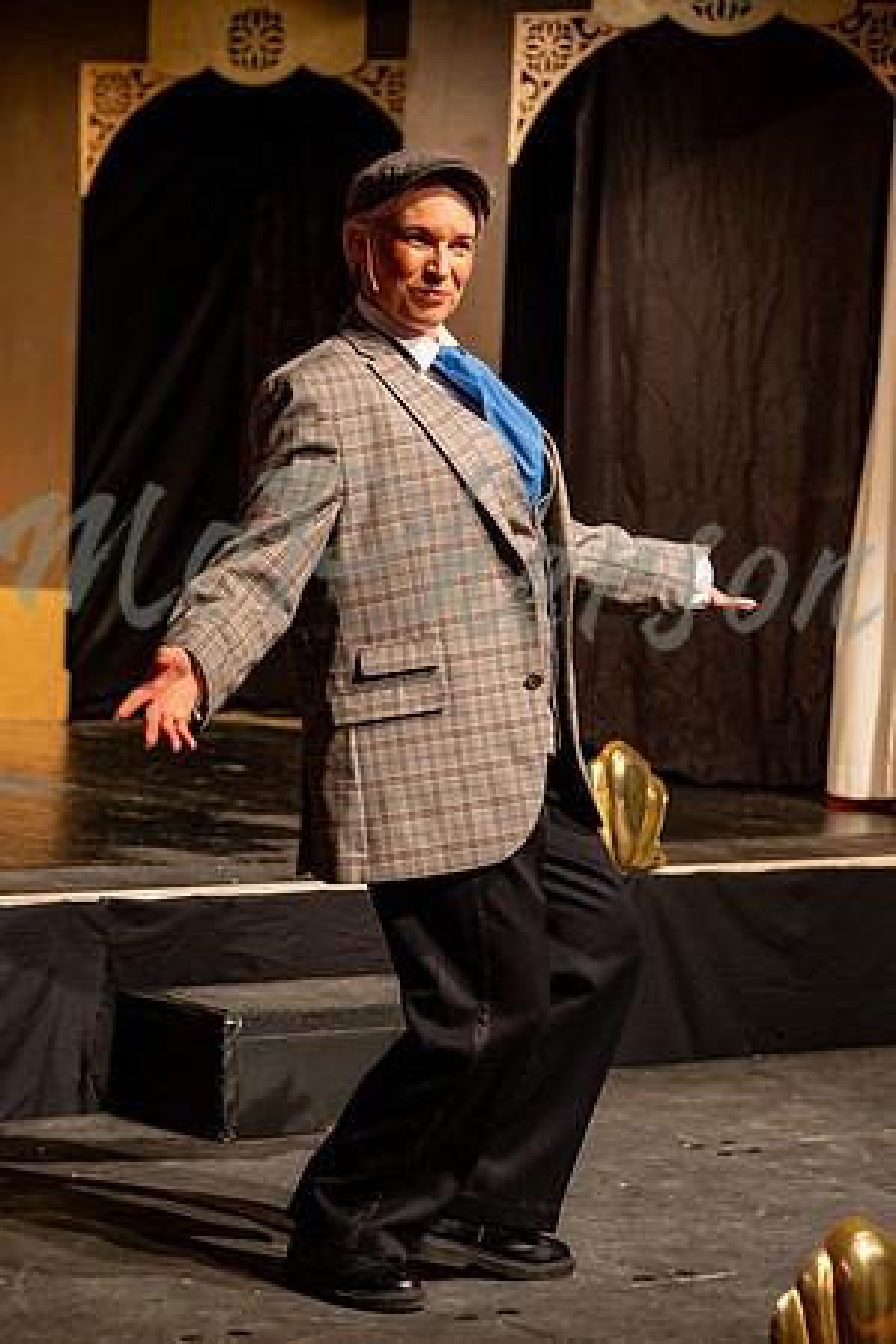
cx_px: 448
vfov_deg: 24.2
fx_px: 3136
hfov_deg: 16.3
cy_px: 672
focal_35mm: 84
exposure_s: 1/250
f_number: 2.8
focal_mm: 56
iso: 1250
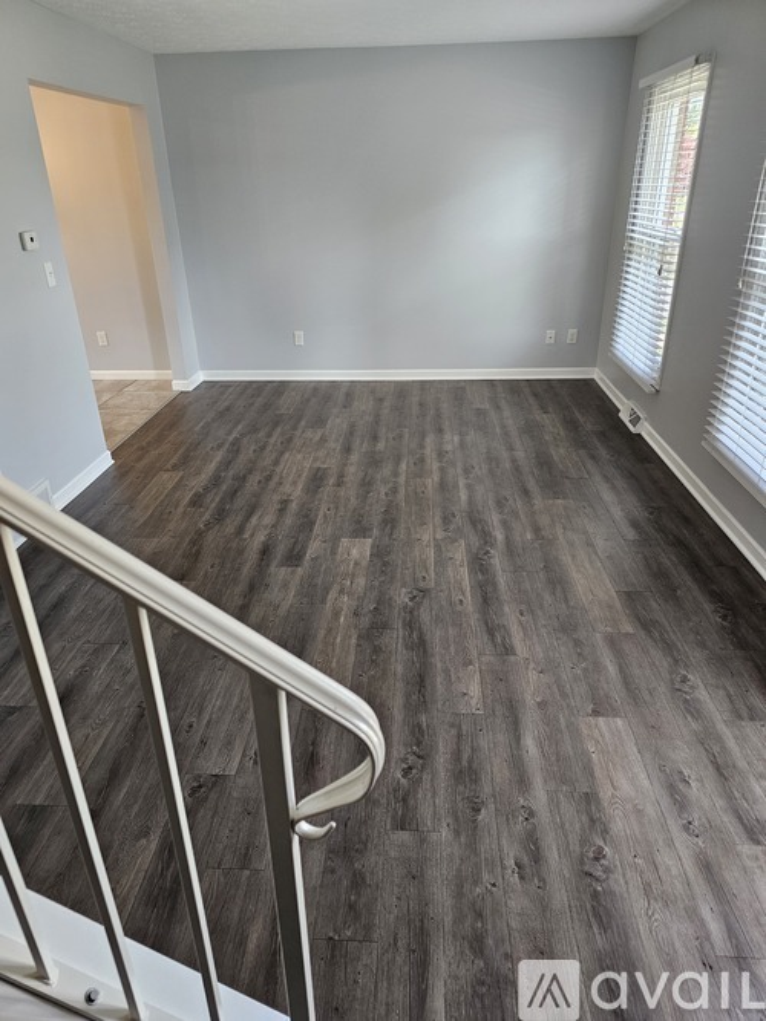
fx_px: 679
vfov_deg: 73.9
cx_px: 383
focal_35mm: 23
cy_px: 510
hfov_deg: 58.9
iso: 250
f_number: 1.7
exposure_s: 1/207
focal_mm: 6.3
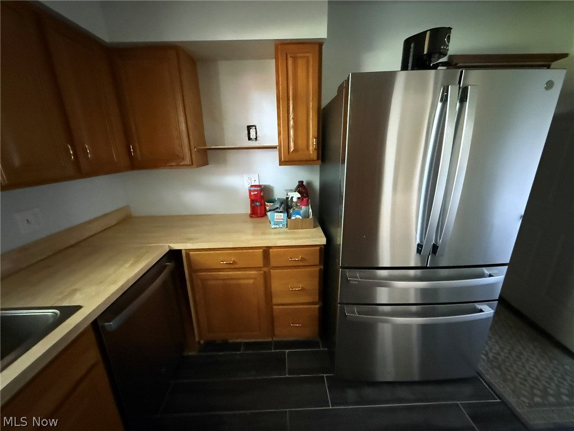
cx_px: 287
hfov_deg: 102.1
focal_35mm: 14
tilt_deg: -16.4
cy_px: 216
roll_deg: +1.2
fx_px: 232
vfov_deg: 85.7
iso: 1600
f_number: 2.2
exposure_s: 1/37
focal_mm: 2.22
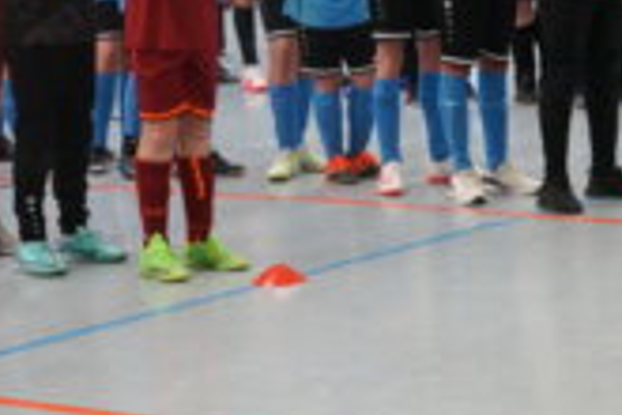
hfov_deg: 13.3
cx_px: 562
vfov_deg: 8.9
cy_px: 68
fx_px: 2643
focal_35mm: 153
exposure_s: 1/60
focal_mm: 42
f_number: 13
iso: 3200
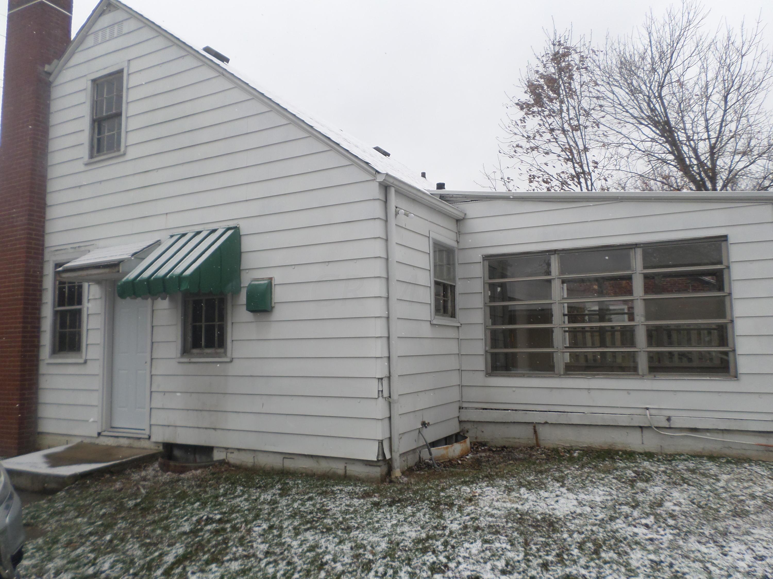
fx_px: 558
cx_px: 386
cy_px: 290
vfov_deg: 54.9
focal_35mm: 25
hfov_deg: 69.4
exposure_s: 1/350
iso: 80
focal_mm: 4.5
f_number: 2.5
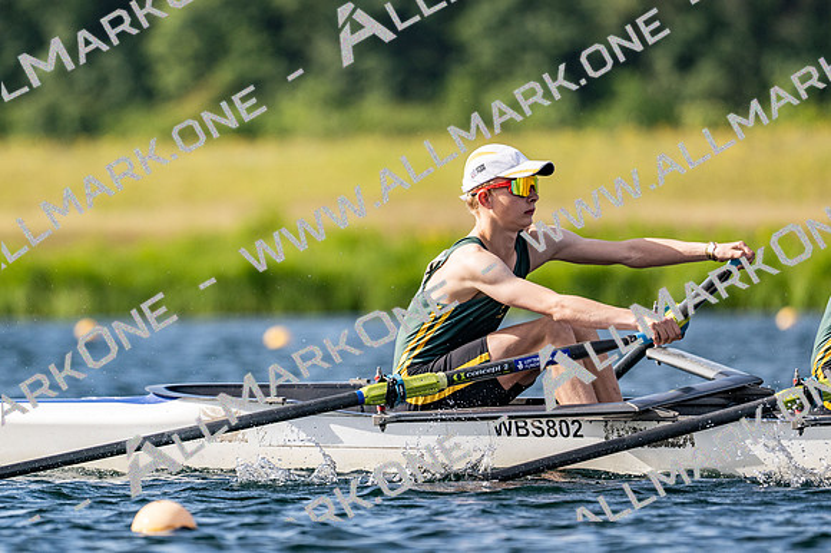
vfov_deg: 2.3
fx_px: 13842
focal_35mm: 600
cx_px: 416
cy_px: 276
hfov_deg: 3.4
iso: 220
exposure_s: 1/2500
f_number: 4.5
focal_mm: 400
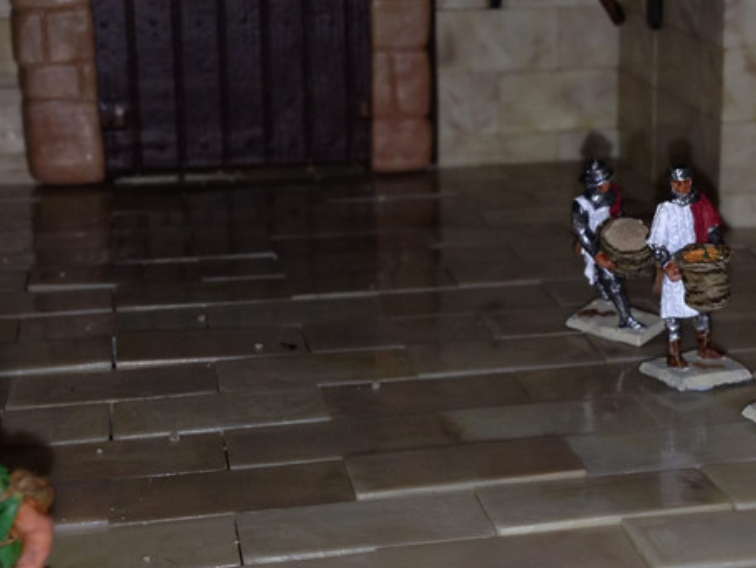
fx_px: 1682
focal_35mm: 77
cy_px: 290
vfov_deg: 19.1
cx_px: 578
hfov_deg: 25.0
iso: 50
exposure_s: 1/104
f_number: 2.4
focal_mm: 4.12
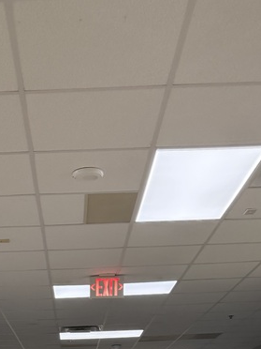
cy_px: 479
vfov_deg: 24.7
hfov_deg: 21.9
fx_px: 664
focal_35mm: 66
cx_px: 47
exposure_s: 1/120
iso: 200
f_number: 1.78
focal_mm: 6.76
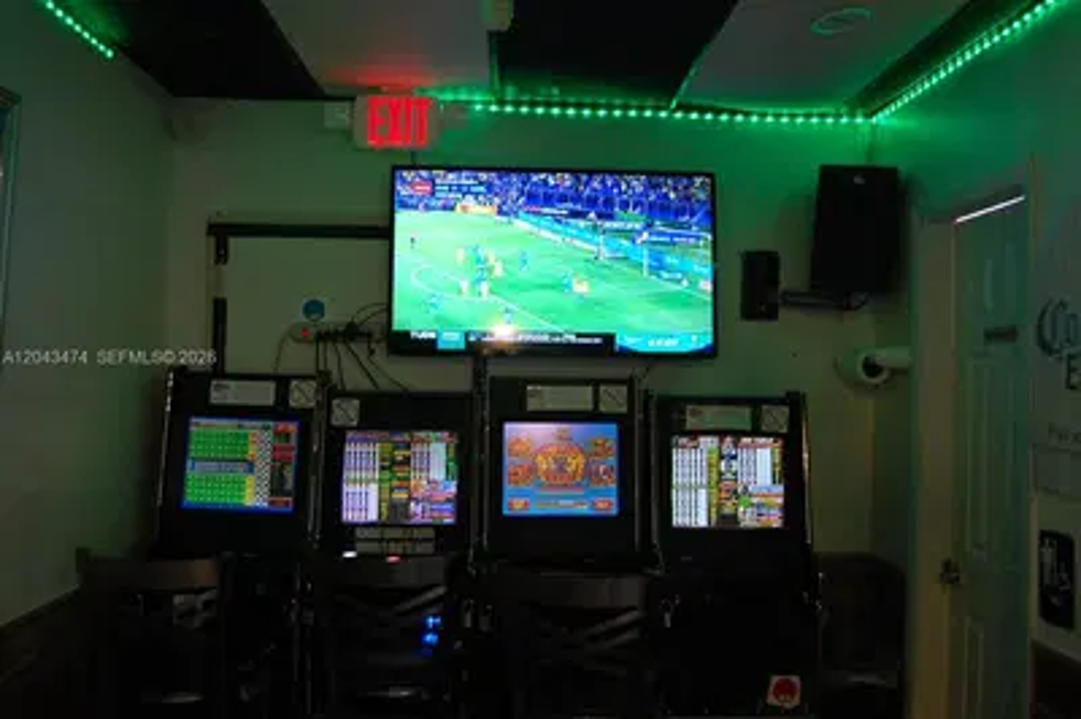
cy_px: 360
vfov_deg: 43.5
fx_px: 900
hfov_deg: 62.0
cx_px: 540
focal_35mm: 30
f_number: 3.8
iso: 800
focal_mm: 20
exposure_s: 1/20
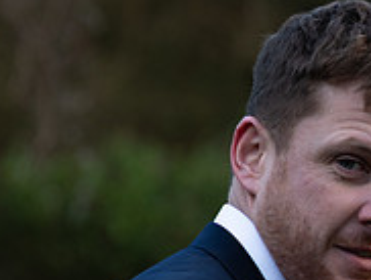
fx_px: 3445
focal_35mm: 321
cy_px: 361
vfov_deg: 4.6
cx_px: 387
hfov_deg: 6.1
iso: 200
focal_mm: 105
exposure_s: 1/160
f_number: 3.5
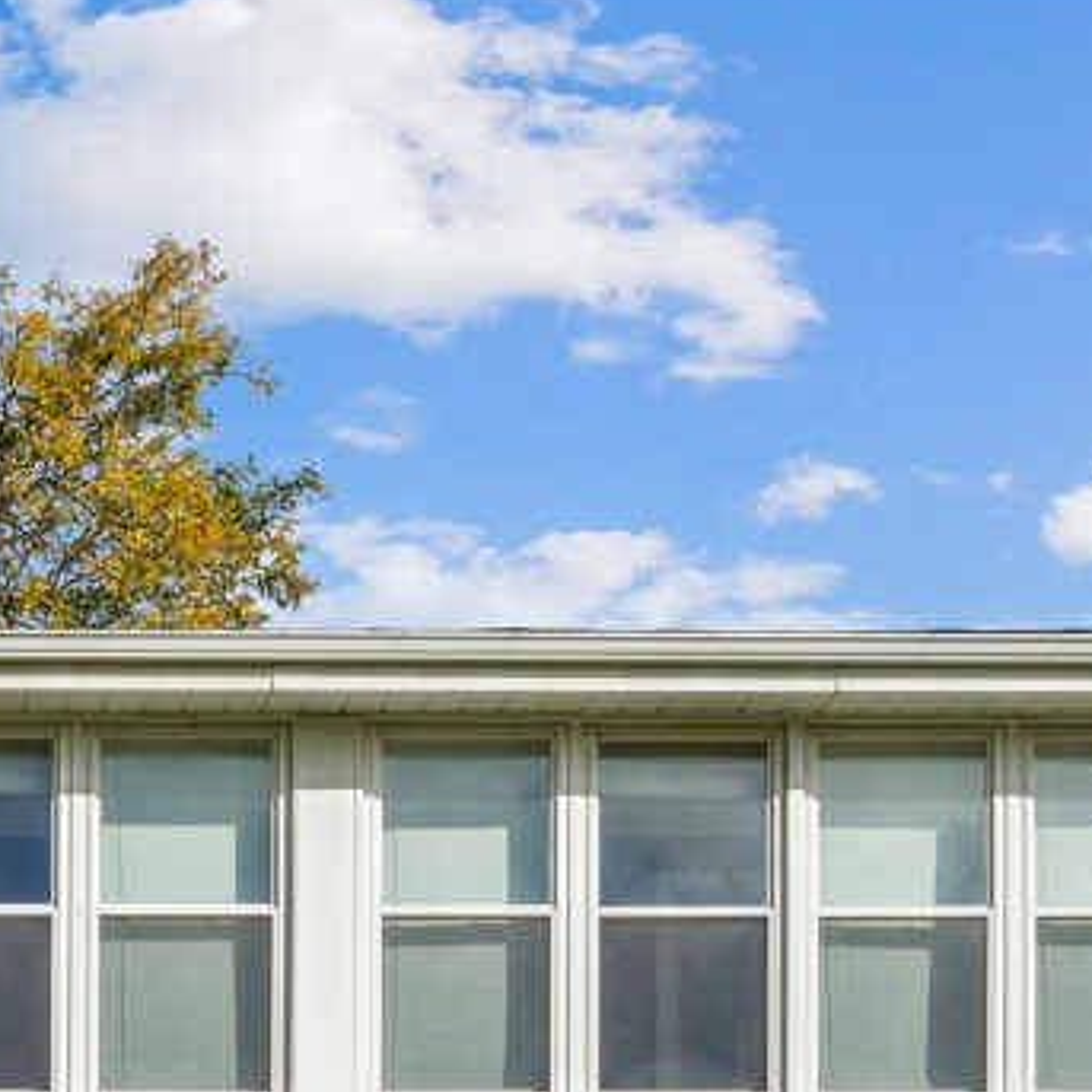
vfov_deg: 16.9
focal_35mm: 100
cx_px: -185
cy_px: 1197
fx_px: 3569
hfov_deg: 16.7
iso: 400
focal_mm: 35
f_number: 9
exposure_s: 1/1250
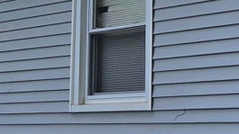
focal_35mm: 129
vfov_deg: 9.3
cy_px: -34
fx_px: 817
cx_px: 189
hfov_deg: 16.5
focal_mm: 5.4
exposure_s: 1/1038
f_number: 1.8
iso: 25
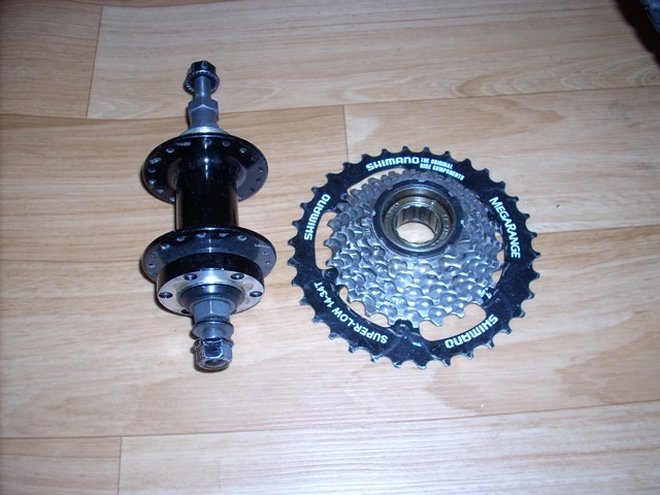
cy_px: 248
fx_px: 705
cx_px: 330
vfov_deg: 38.7
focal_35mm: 37
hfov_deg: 50.1
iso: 64
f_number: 2.8
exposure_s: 1/60
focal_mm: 6.2
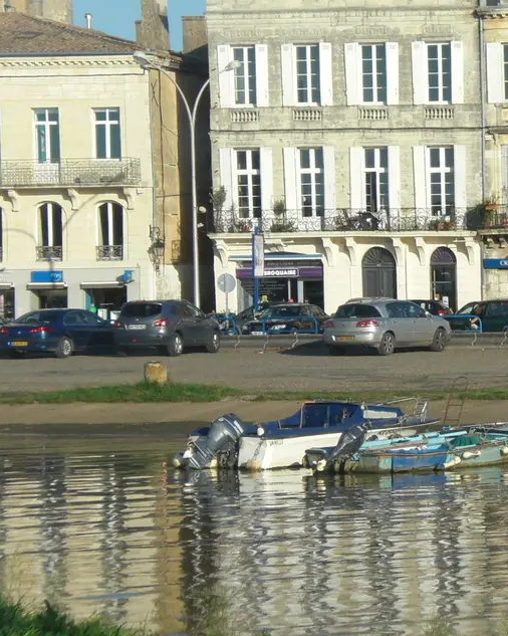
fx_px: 3027
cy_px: 332
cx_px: 529
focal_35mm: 161
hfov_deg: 9.5
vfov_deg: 12.0
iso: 64
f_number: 5
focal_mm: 14.49
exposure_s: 1/400
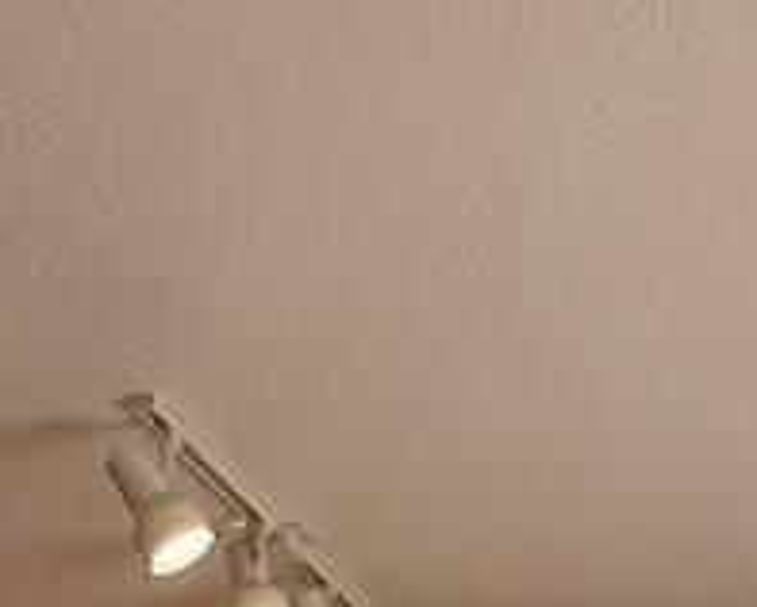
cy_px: 1106
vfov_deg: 17.4
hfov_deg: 26.7
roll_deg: +0.1
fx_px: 1592
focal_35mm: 71
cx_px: 400
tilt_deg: +0.3
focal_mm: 2.22
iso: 320
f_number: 2.2
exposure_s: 1/120
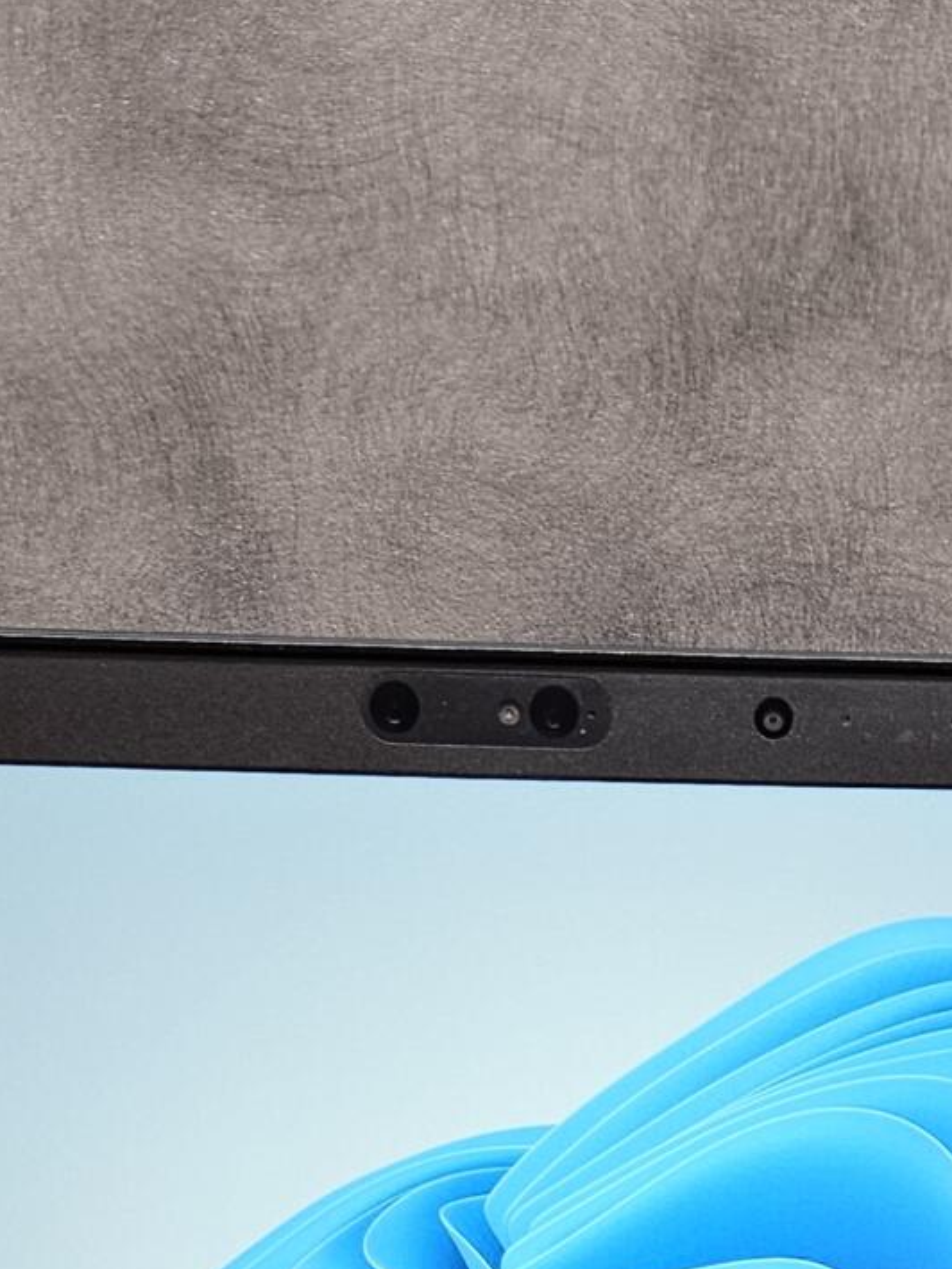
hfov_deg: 17.6
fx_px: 3043
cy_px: 1826
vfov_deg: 20.6
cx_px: 766
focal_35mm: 83
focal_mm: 5.4
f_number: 1.8
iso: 125
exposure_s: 1/100
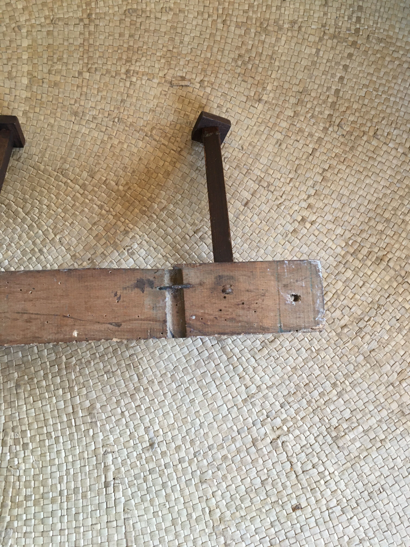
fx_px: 458
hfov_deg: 48.2
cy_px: 274
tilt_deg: -79.5
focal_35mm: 29
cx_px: 205
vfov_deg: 61.7
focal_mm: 4.15
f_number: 2.2
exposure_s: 1/33
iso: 125
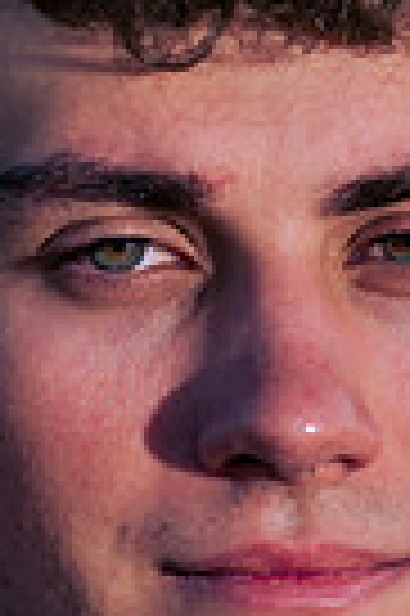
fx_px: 11234
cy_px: 409
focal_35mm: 656
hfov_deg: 2.1
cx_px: 212
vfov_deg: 3.1
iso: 31
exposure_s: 1/250
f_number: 4
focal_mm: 200
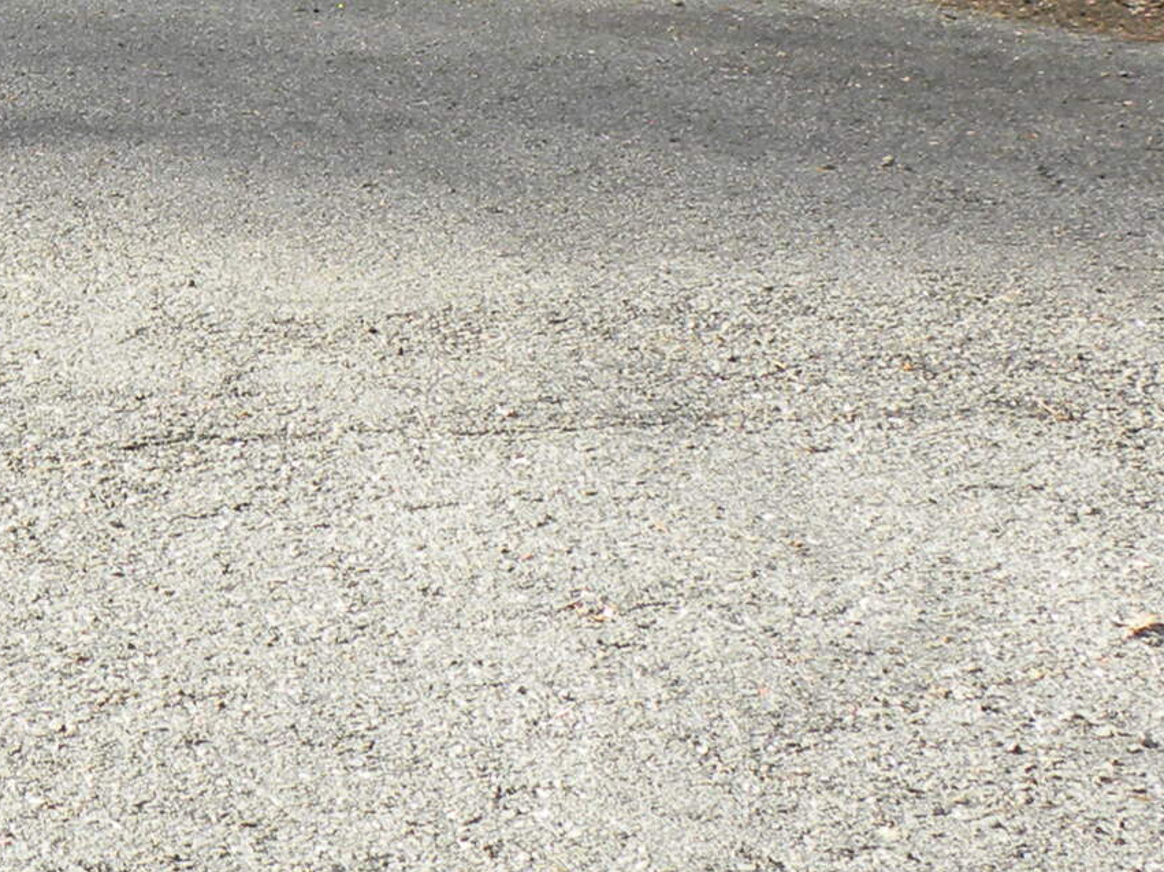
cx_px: -497
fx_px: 5581
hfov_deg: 11.5
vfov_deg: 8.8
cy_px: -295
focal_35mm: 166
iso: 64
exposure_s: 1/183
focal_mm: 8.2
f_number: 4
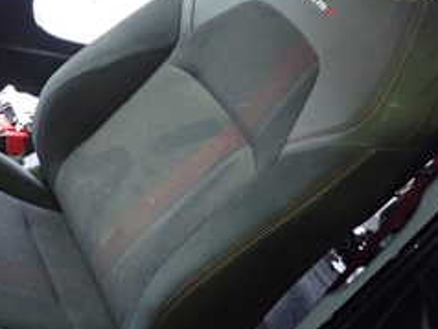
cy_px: 123
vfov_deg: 23.3
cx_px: 103
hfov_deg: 30.1
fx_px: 798
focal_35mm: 63
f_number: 2
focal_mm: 4.5
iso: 320
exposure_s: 1/30
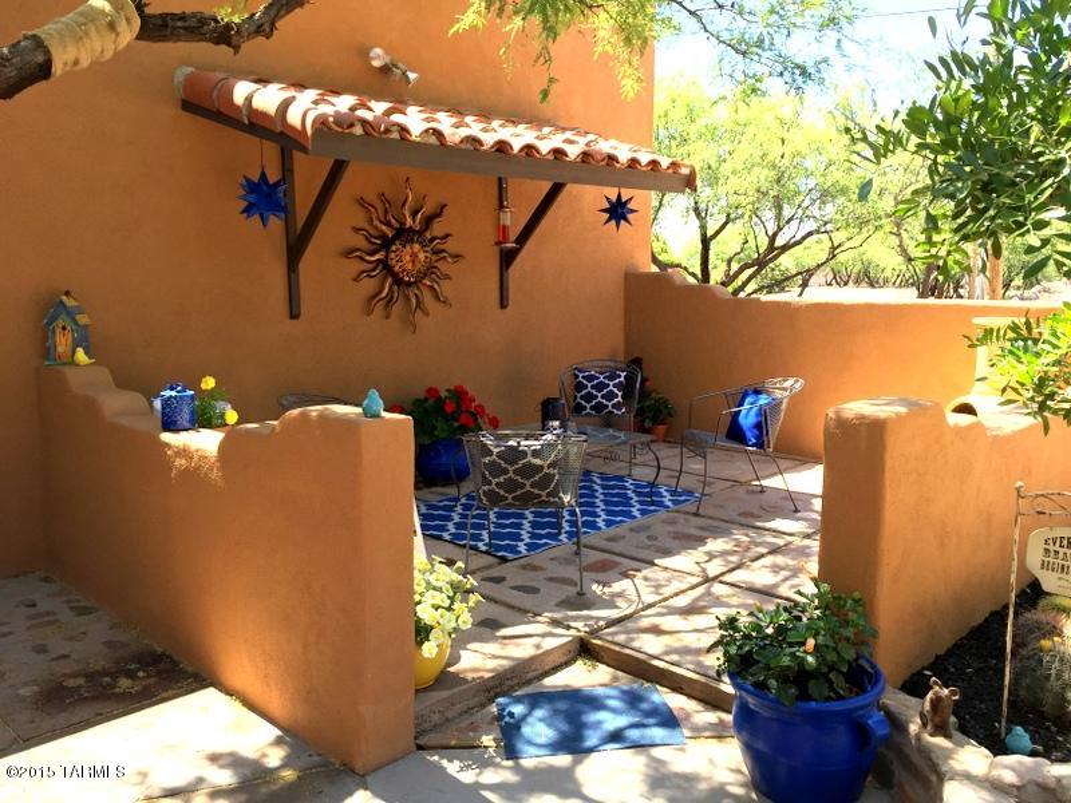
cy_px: 402
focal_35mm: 29
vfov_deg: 48.2
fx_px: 897
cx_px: 536
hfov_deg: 61.7
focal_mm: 4.15
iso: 32
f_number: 2.2
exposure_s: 1/388
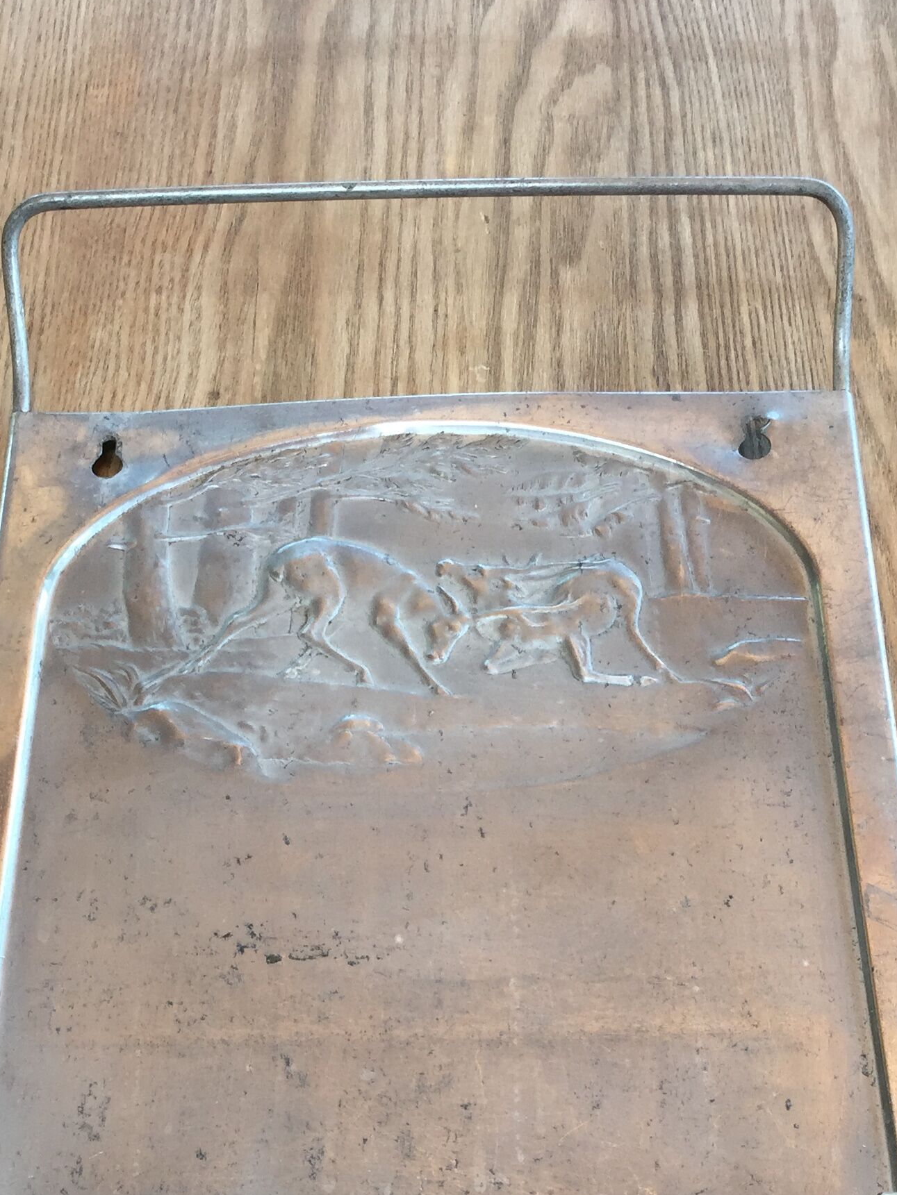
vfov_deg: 33.0
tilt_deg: -60.5
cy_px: 1092
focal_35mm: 55
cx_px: 472
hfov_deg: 26.6
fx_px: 1900
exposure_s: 1/100
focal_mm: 4.15
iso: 40
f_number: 2.2
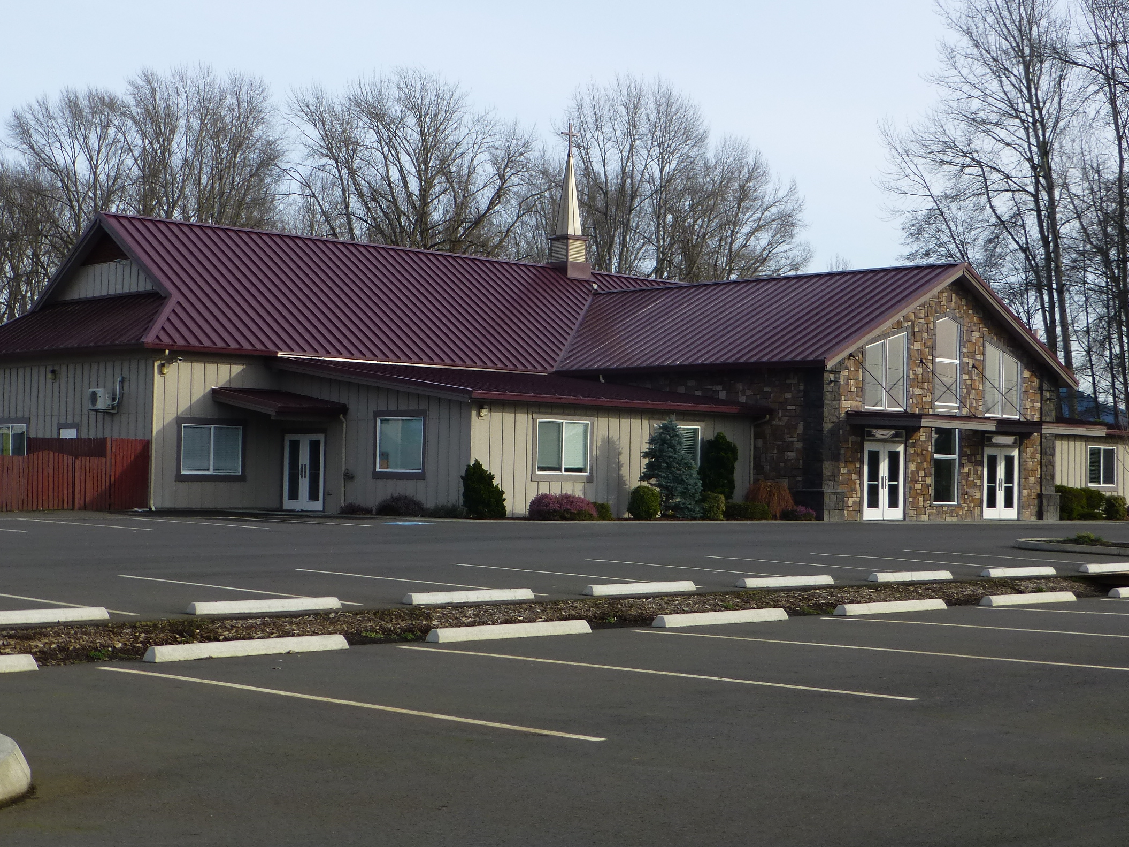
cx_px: 557
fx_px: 1859
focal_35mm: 57
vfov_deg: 25.6
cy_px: 345
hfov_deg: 33.8
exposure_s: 1/400
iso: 100
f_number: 4.2
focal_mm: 8.5
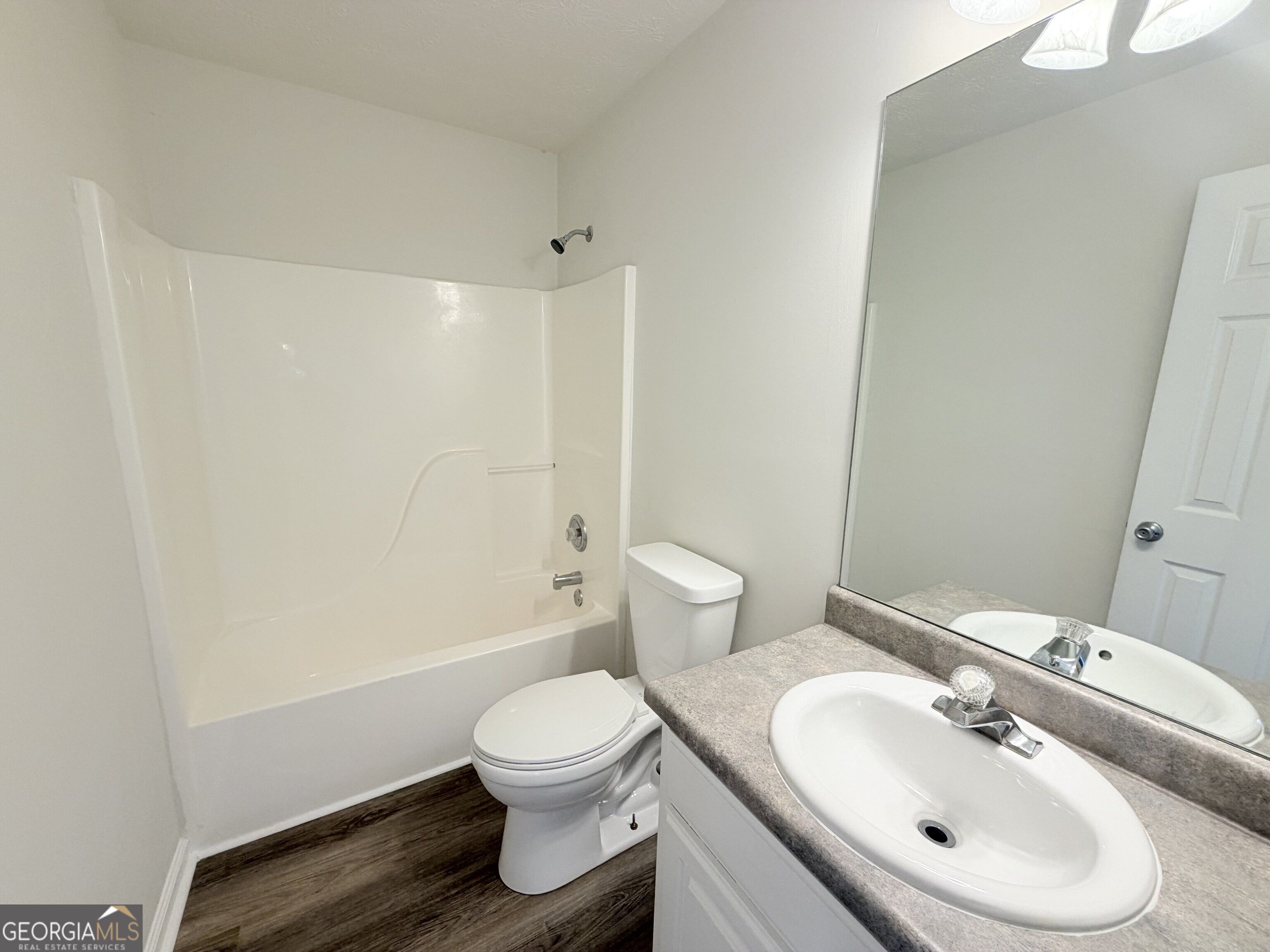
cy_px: 476
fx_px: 514
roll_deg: -0.5
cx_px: 635
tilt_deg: -10.8
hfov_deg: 102.1
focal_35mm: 14
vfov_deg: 85.7
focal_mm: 2.22
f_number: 2.2
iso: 160
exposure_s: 1/120
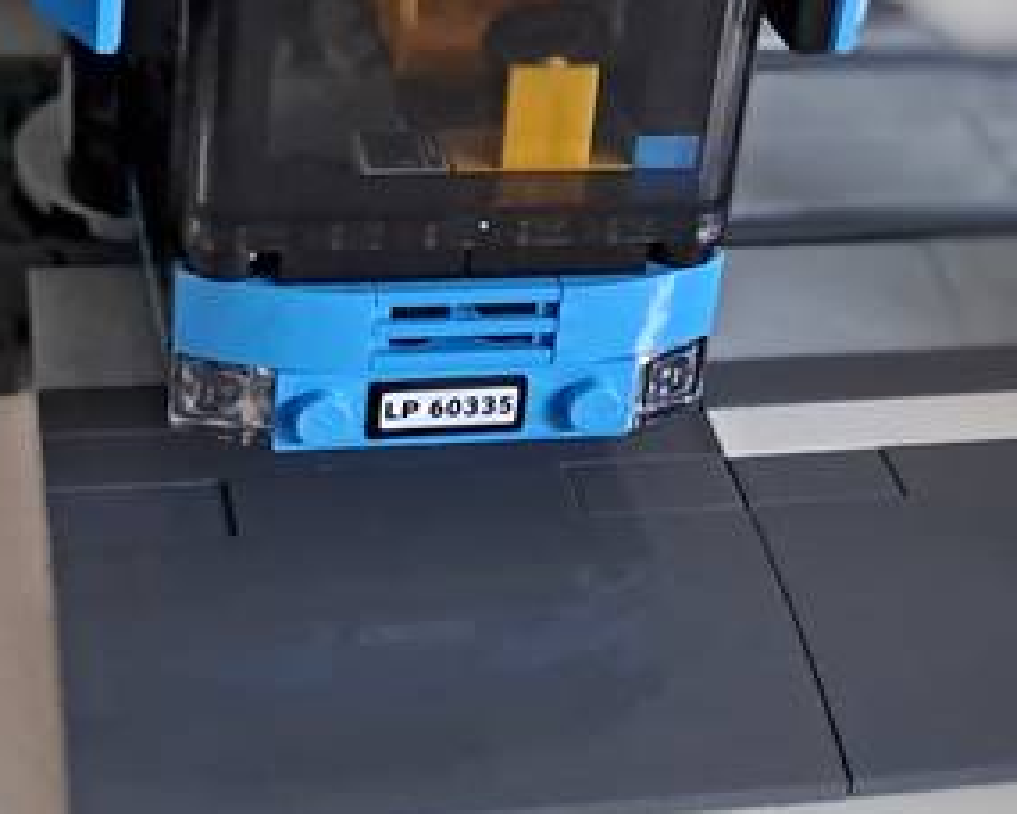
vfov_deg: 19.9
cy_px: 284
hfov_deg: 24.7
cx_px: 624
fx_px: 2318
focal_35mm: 77
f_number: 1.8
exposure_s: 1/20
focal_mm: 4.65
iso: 800
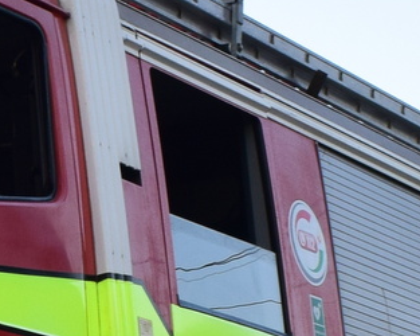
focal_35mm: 165
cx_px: 36
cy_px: 376
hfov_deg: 11.6
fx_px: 2055
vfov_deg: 9.2
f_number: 9
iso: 400
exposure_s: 1/125
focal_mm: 23
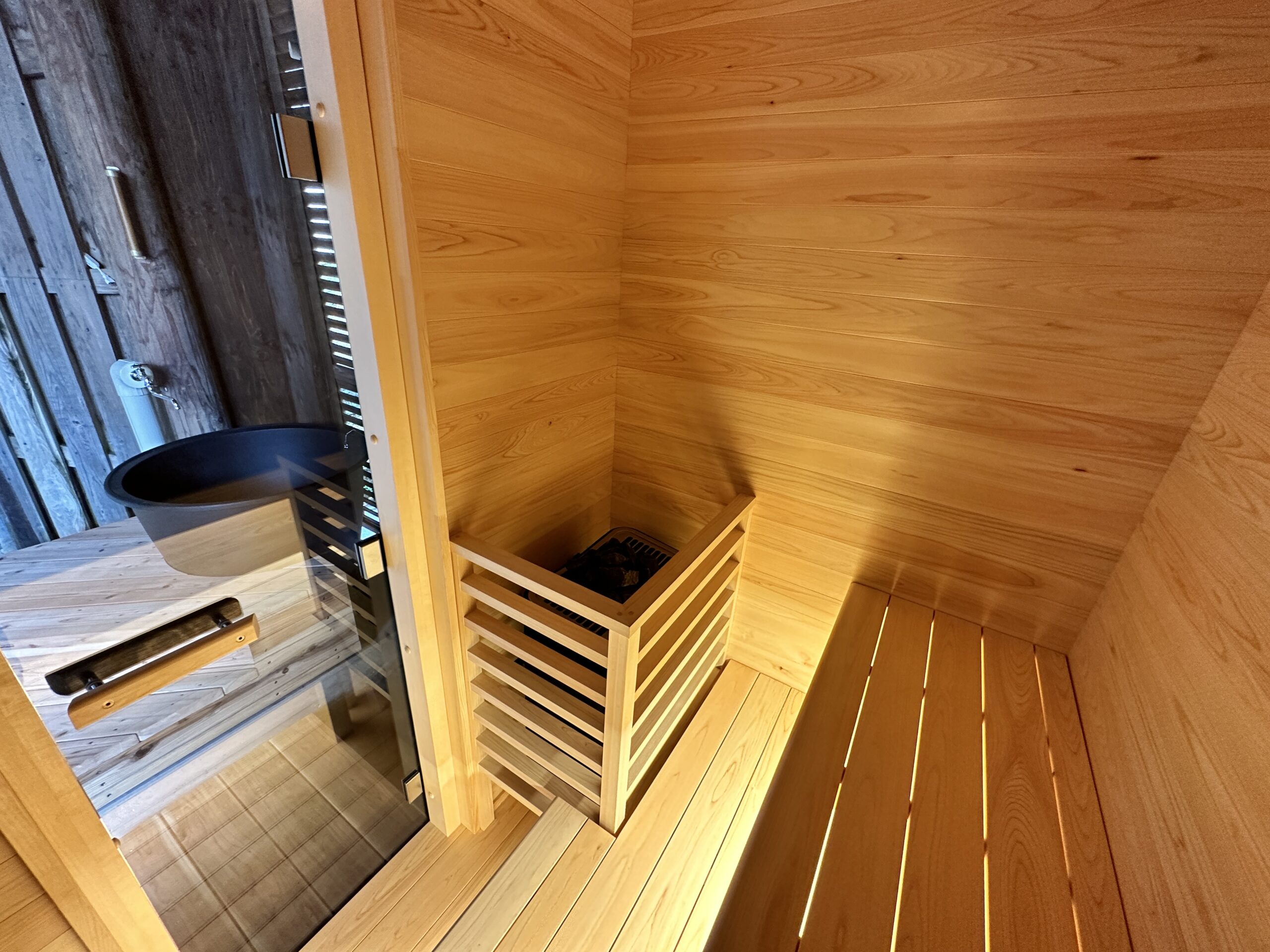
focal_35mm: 14
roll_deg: -4.1
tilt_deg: -24.9
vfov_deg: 85.7
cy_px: 476
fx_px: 514
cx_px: 635
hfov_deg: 102.1
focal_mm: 2.22
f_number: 2.2
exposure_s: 1/81
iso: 320
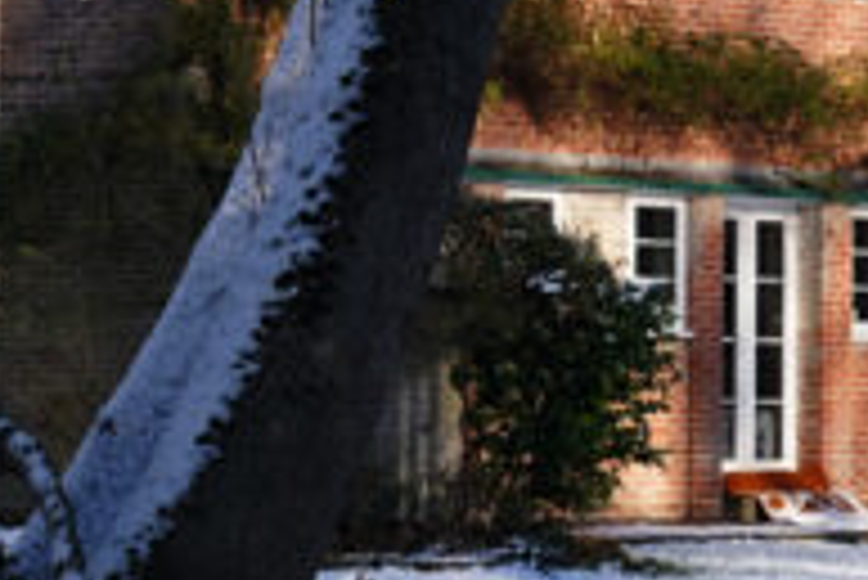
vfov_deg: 6.6
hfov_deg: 9.9
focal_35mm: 207
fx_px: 4995
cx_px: 549
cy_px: 461
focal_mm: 39
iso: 400
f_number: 4.5
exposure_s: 1/1250
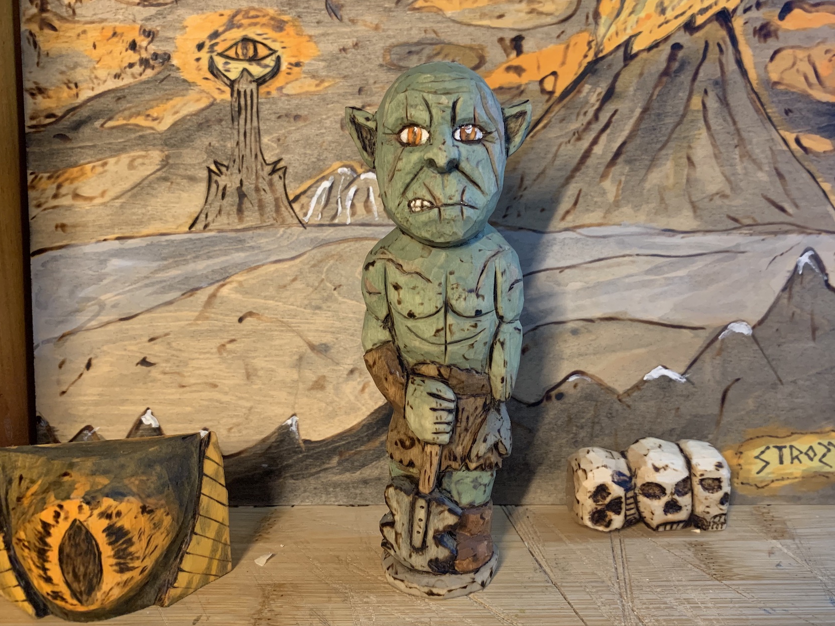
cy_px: 292
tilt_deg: -12.5
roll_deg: -1.1
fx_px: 748
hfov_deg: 58.3
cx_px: 444
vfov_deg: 45.4
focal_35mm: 31
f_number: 1.8
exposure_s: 1/58
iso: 400
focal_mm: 4.25
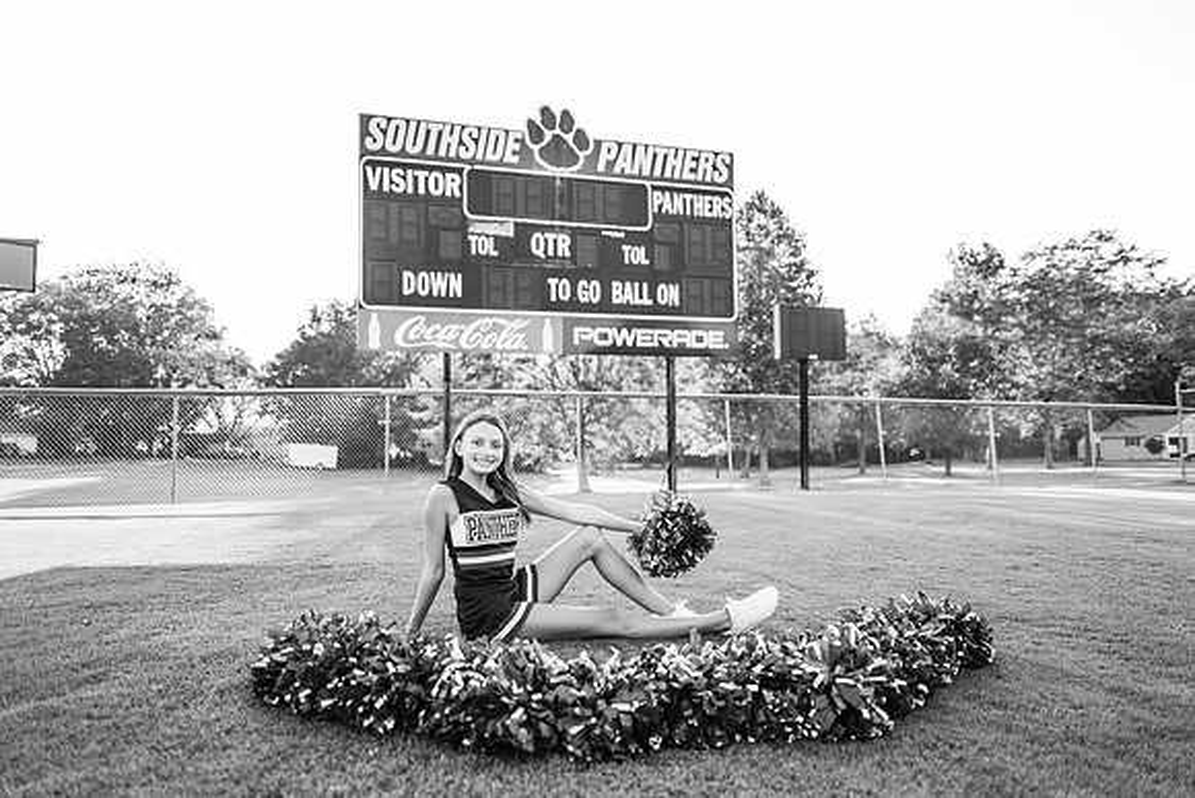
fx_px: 797
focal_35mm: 24
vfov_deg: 53.2
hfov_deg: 73.7
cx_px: 598
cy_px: 399
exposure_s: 1/500
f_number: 2
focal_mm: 24
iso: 125
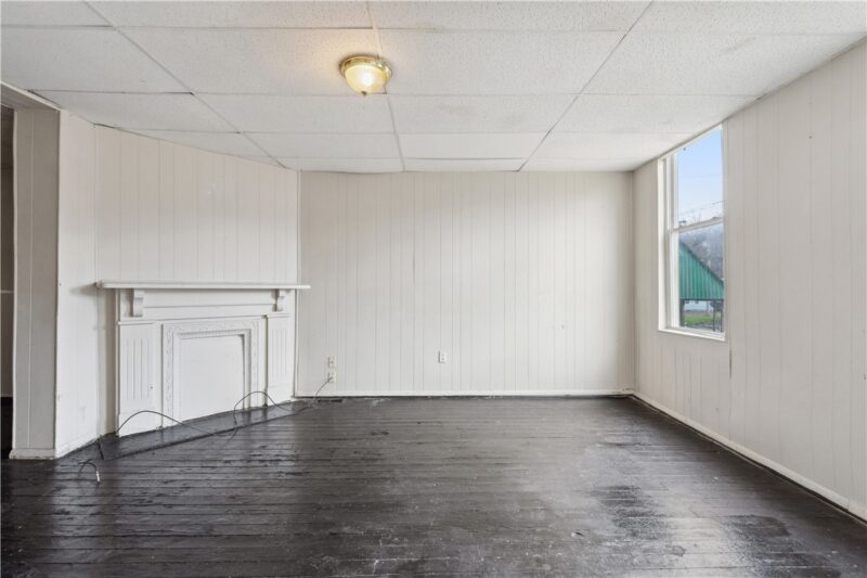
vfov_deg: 73.7
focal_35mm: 16
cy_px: 289
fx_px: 385
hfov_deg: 96.7
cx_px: 434
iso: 640
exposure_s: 1/30
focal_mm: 16
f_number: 6.3
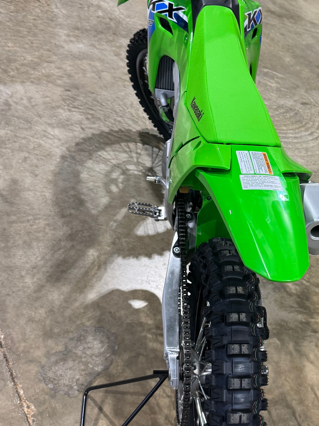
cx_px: 253
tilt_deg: -34.9
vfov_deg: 42.9
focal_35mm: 44
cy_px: 209
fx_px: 541
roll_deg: -25.1
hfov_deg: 32.0
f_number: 1.78
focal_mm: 6.76
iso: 200
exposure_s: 1/75
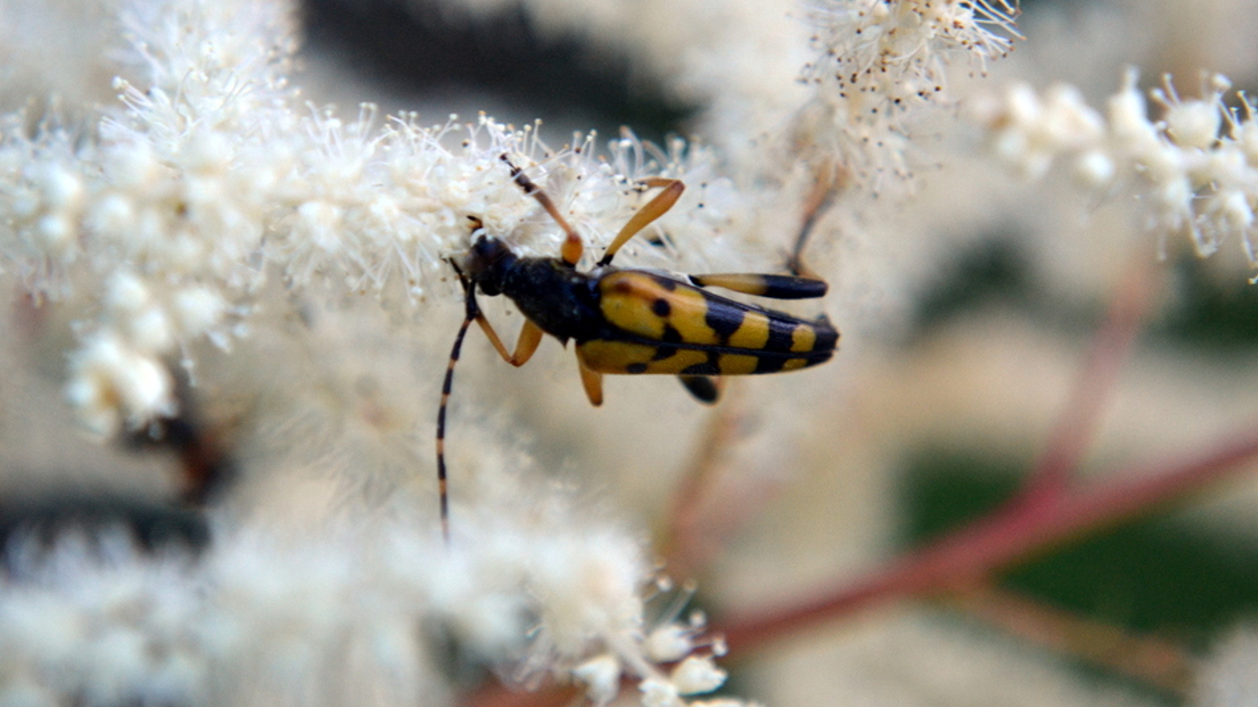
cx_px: 630
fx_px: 2919
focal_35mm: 88
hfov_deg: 24.3
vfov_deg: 13.8
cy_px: 293
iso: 800
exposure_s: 1/40
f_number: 5.6
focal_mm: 55
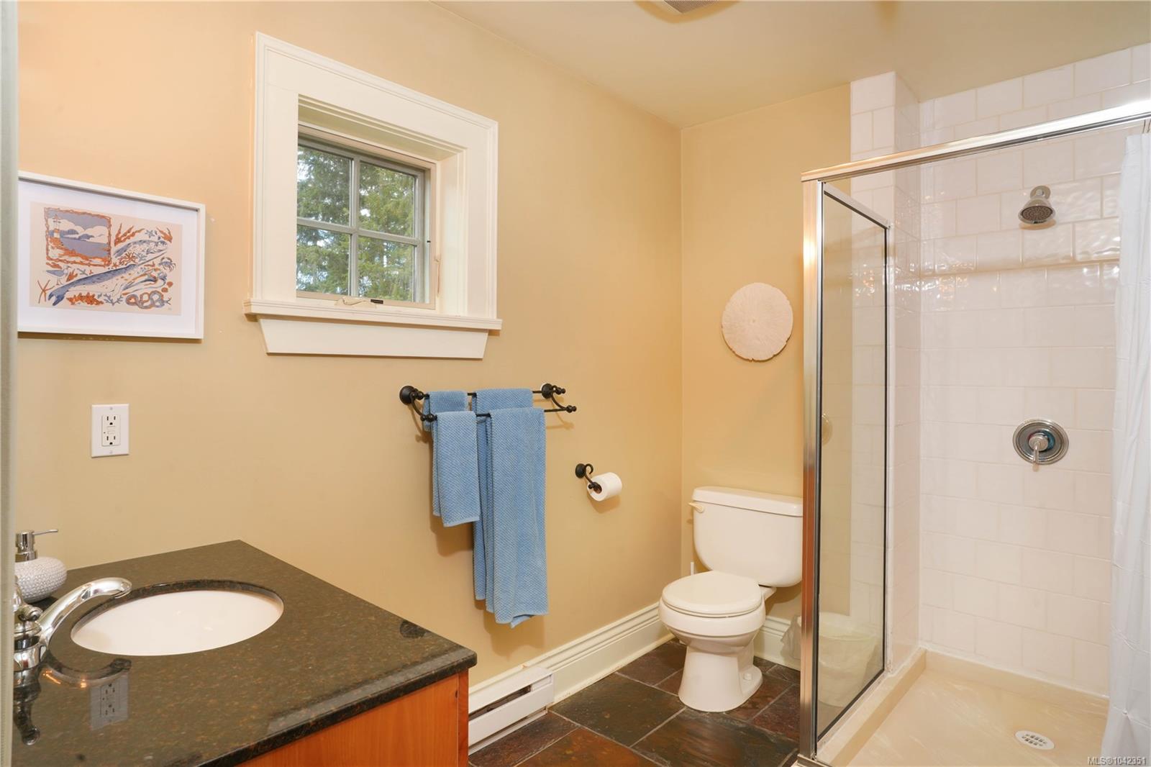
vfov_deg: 61.9
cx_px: 576
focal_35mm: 20
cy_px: 384
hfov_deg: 84.0
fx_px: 639
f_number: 5.6
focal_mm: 20
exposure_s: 1/80
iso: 500
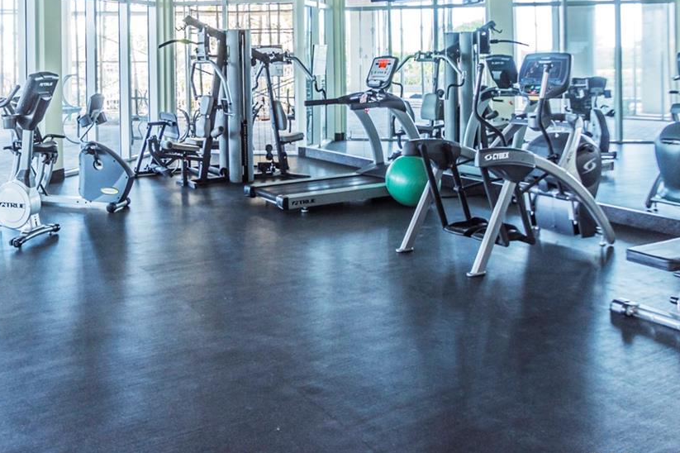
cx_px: 191
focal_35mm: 35
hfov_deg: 52.6
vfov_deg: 35.4
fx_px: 661
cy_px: 39
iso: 800
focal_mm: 12
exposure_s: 1/40
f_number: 3.8
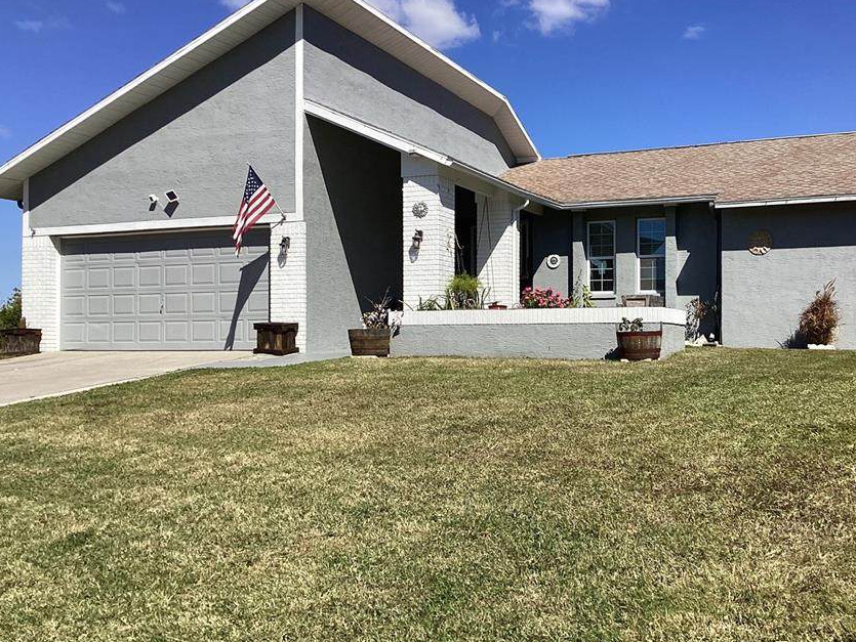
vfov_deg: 37.7
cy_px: 325
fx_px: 940
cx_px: 494
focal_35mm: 38
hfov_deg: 48.8
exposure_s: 1/1894
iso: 25
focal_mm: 3.3
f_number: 2.4
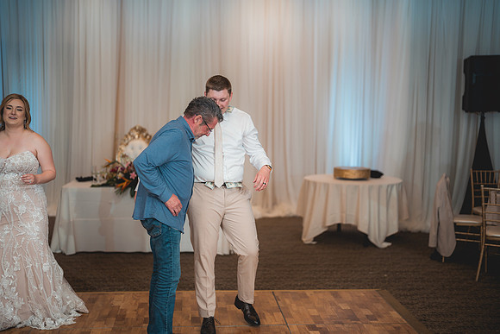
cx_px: 250
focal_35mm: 50
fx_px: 695
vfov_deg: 27.0
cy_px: 167
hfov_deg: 39.6
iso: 80
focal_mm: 50
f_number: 1.2
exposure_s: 1/250
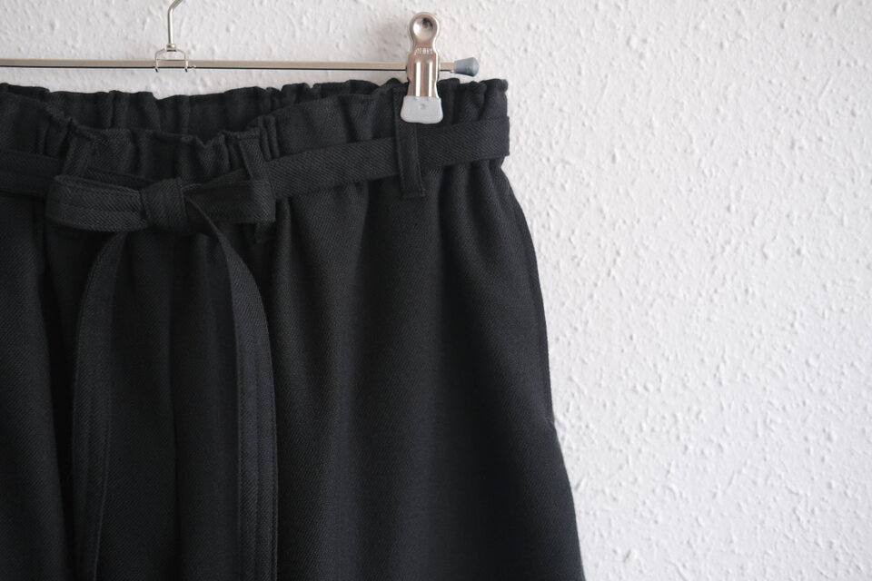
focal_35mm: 53
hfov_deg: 37.5
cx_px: 436
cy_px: 290
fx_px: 1284
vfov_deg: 25.5
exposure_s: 1/400
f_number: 2.2
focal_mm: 35
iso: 800
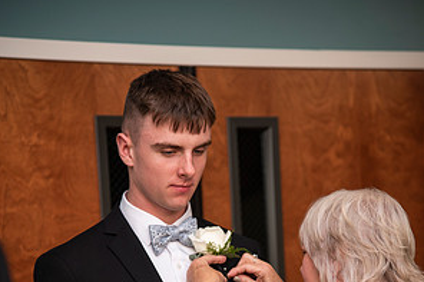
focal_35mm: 152
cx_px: 211
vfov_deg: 8.9
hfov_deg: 13.5
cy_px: 306
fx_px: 1789
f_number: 4
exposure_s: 1/160
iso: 400
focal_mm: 100
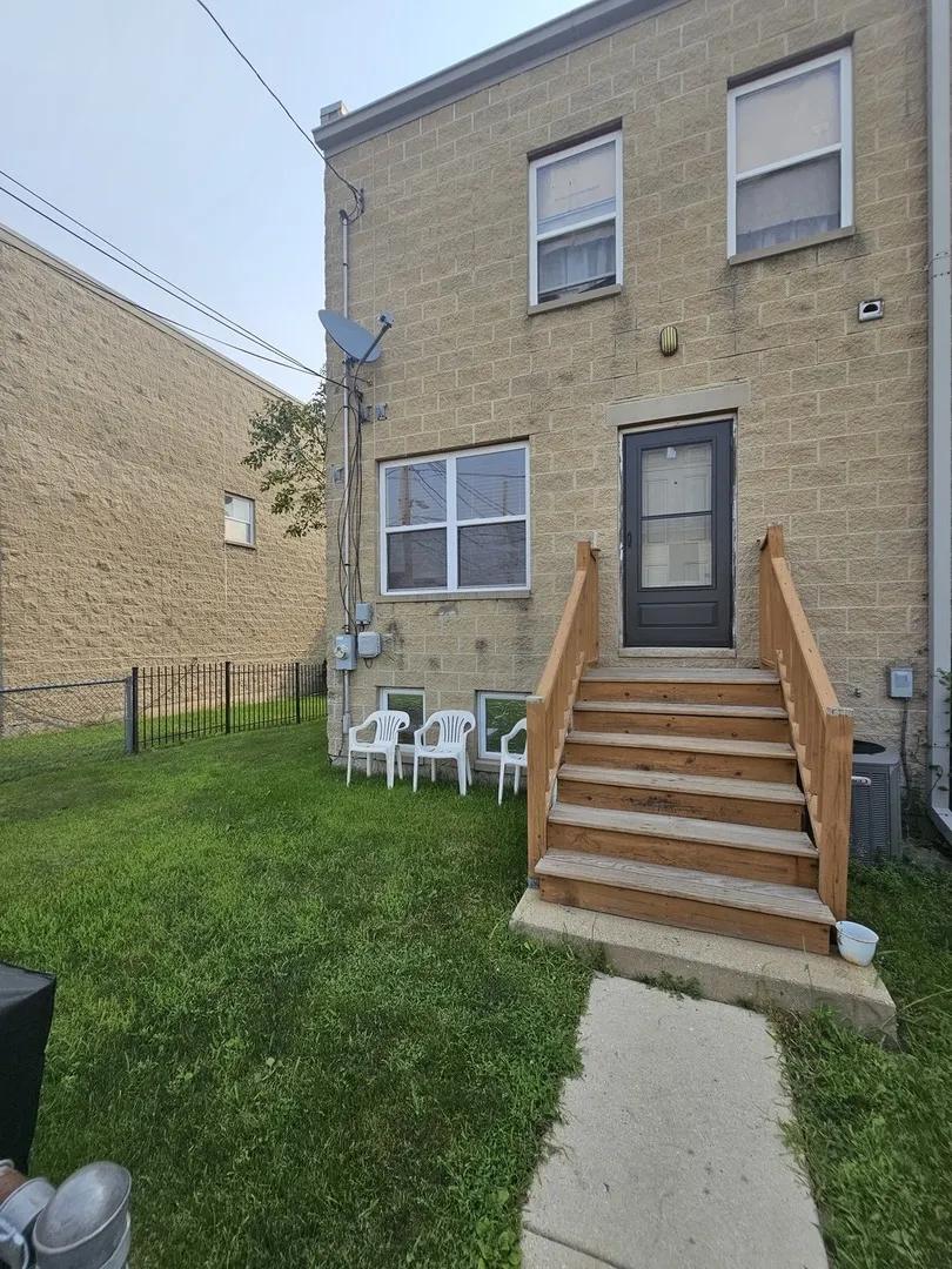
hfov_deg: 89.9
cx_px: 476
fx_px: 477
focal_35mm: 13
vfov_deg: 106.2
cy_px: 634
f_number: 2.2
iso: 50
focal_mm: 2.2
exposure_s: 1/1957
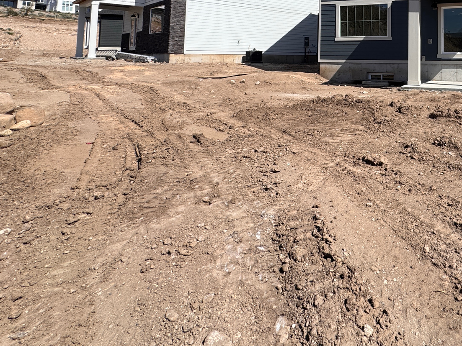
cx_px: 389
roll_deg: -0.3
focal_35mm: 26
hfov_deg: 60.2
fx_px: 347
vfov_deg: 47.6
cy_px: 34
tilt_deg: +4.4
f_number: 2.2
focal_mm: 2.22
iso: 50
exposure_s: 1/2674
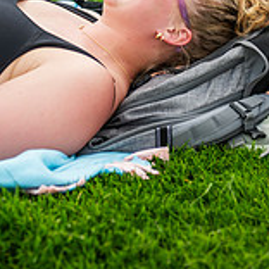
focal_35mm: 137
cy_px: -53
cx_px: 107
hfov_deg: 12.7
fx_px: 1204
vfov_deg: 12.4
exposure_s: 1/320
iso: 80
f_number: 3.2
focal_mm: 56
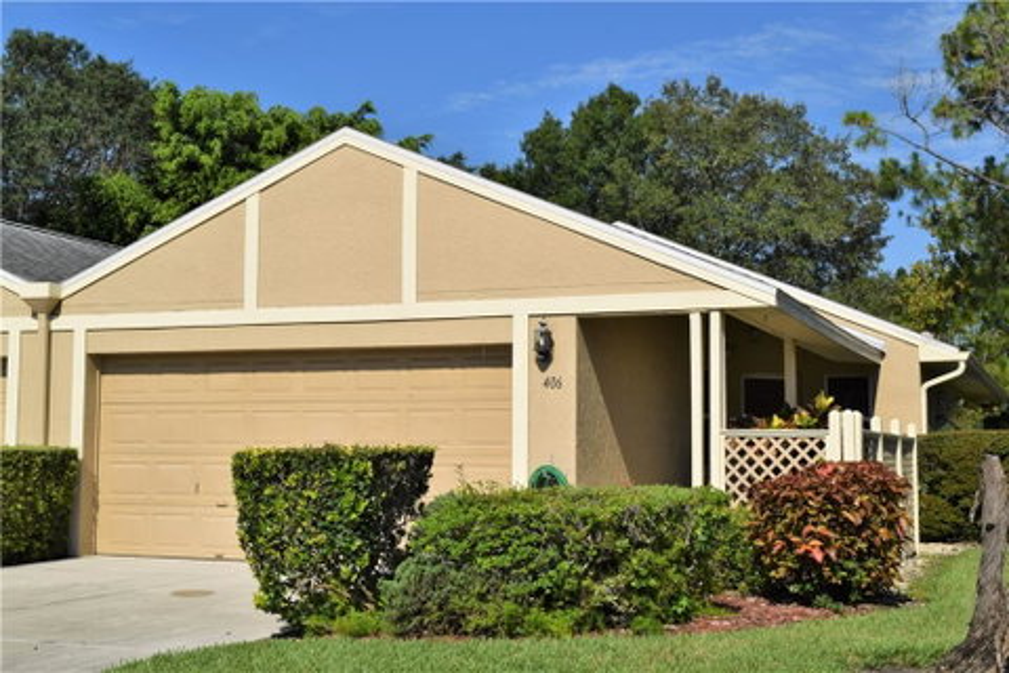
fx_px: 1429
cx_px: 504
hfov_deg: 38.9
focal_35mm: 51
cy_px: 336
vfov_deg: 26.5
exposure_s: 1/200
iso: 100
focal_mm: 34
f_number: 14
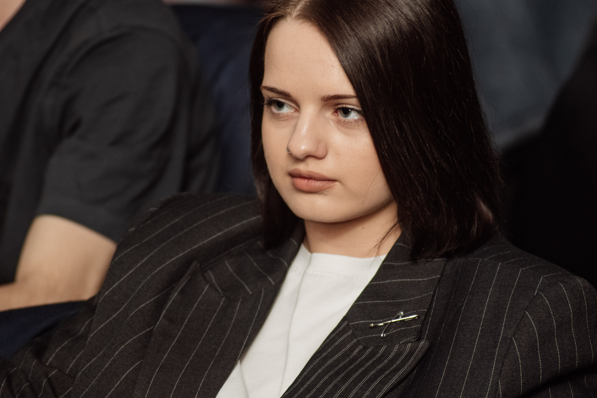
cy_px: 183
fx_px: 4891
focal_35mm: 295
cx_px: 285
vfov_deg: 4.7
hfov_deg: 7.0
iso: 500
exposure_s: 1/160
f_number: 4
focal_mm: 200
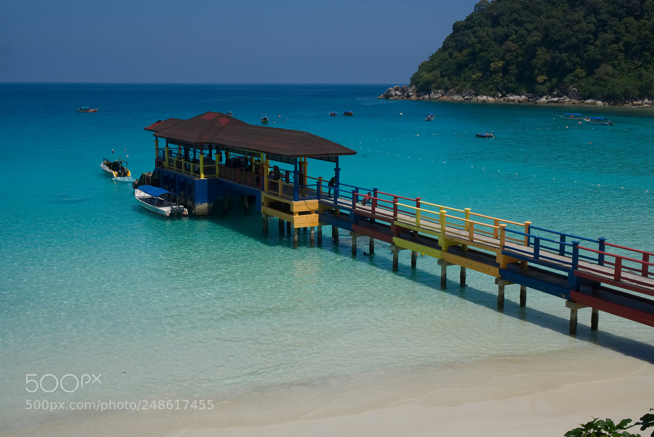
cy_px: 218
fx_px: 763
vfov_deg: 31.9
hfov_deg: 46.4
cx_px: 327
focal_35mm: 42
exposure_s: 1/400
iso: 100
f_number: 10
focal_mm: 28
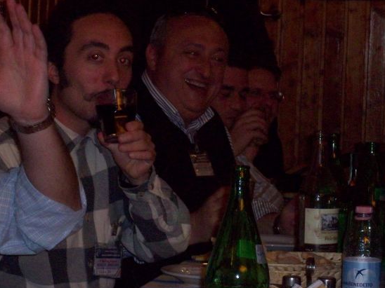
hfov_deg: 12.2
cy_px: 97
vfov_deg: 9.2
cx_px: 145
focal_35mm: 162
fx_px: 1802
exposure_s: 1/90.2
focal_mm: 18.6
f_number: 5.2
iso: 200
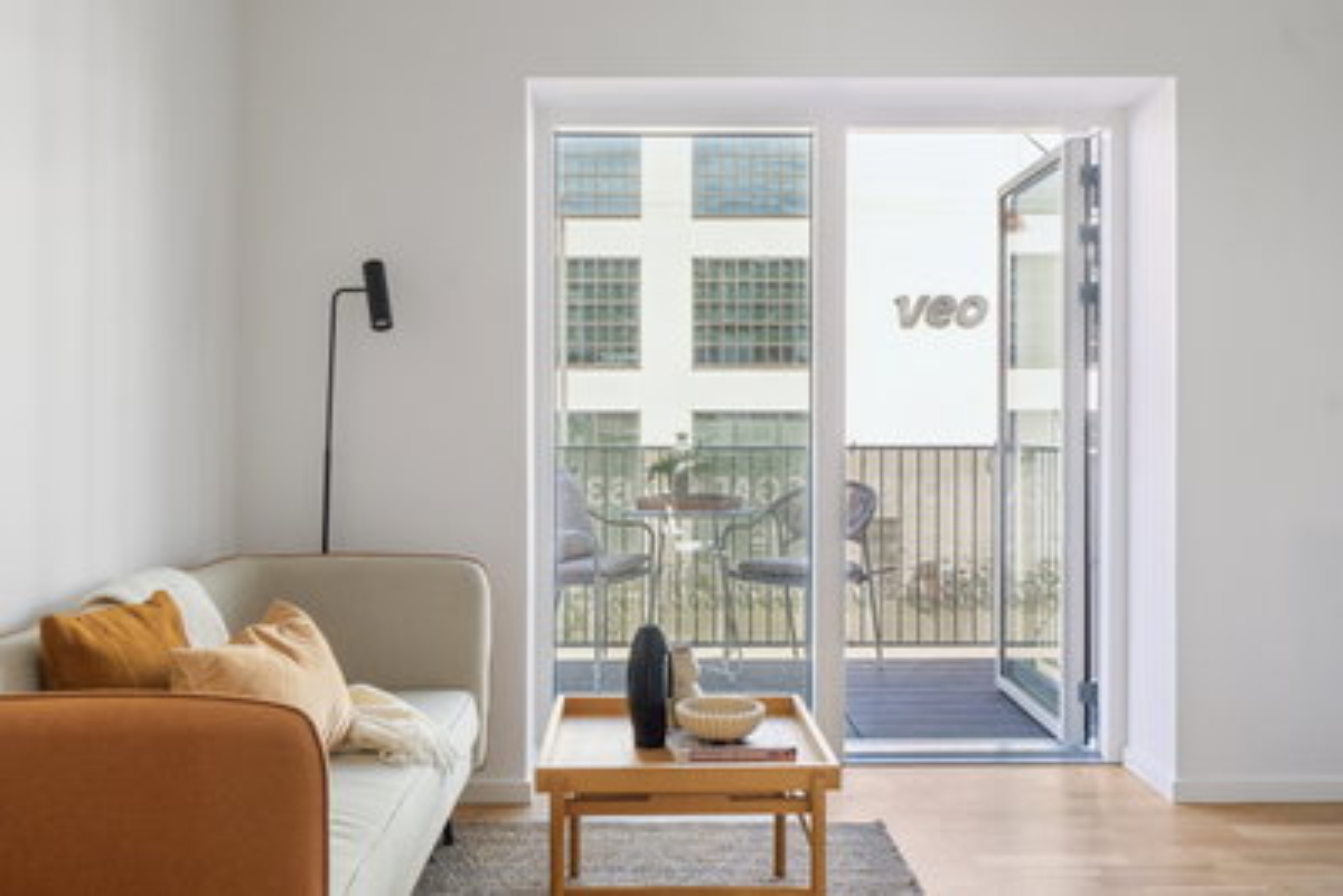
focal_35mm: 30
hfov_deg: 61.9
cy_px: 448
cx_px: 672
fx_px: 1120
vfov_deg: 43.6
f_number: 8
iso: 200
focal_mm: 20
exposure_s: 1/400
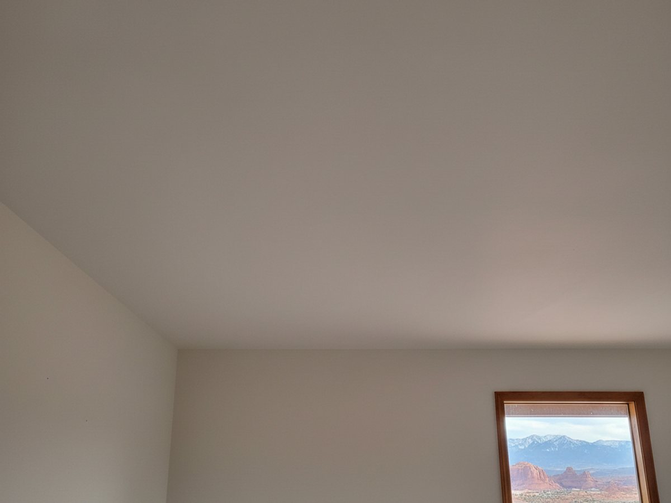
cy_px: 252
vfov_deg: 53.1
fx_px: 504
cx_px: 336
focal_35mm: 26
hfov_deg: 67.3
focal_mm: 5.7
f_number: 1.5
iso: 87
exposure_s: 1/343
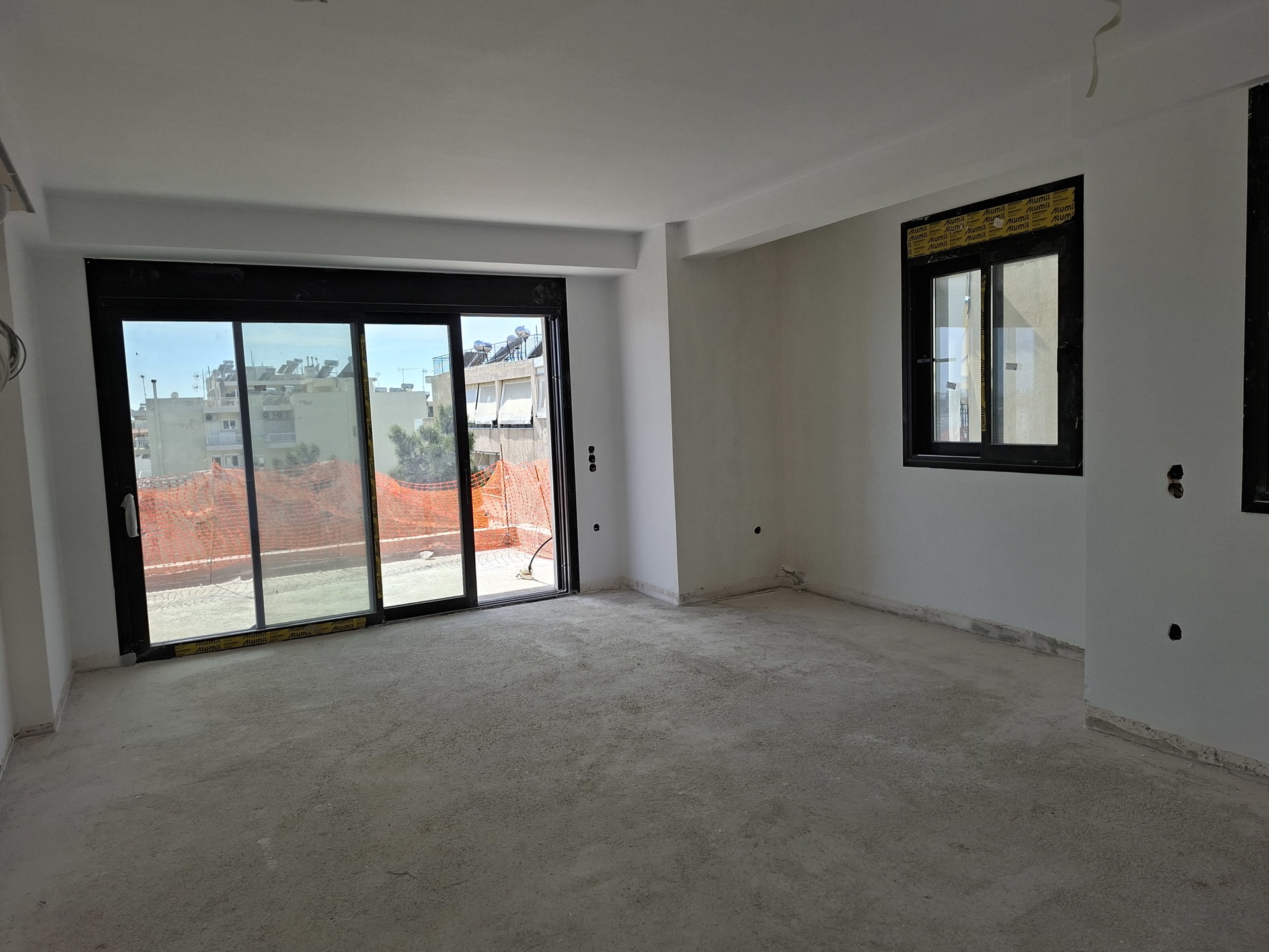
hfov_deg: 73.9
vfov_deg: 58.9
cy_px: 476
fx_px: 843
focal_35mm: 23
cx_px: 634
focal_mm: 5.54
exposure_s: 1/647
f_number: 1.8
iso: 50
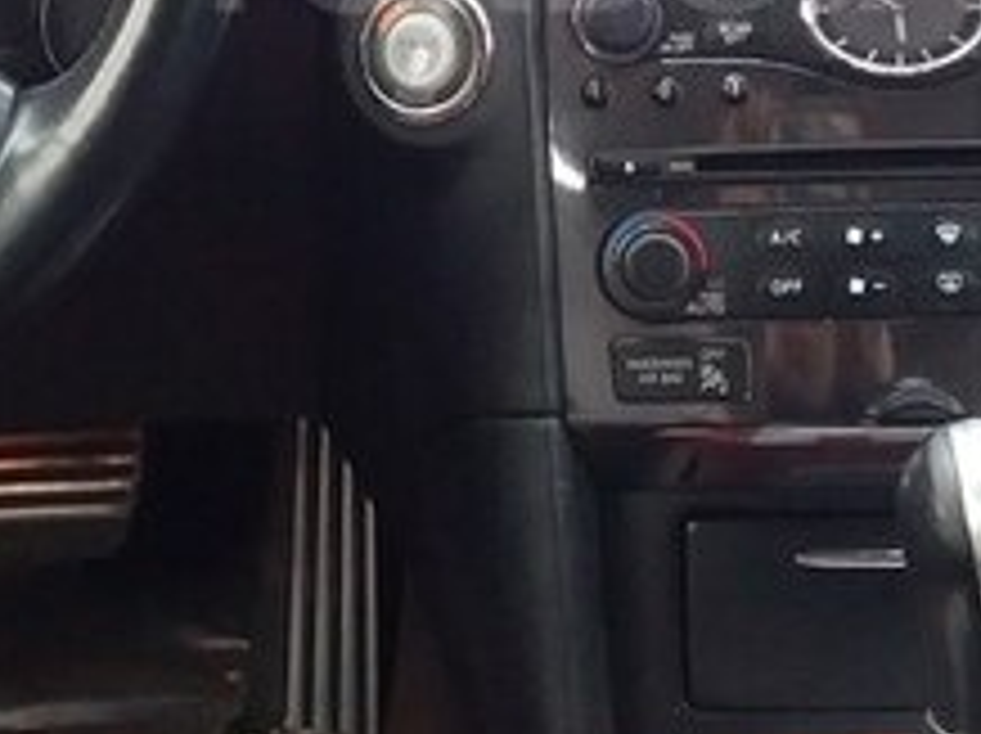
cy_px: -56
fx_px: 2661
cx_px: 639
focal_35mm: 94
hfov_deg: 20.8
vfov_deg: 15.3
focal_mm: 3.3
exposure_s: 1/30
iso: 125
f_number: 2.2
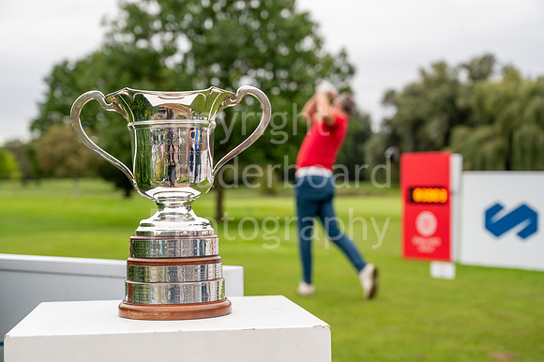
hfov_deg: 35.1
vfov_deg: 23.8
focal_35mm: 57
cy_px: 181
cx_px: 272
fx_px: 861
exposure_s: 1/500
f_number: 5
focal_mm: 57
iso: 500
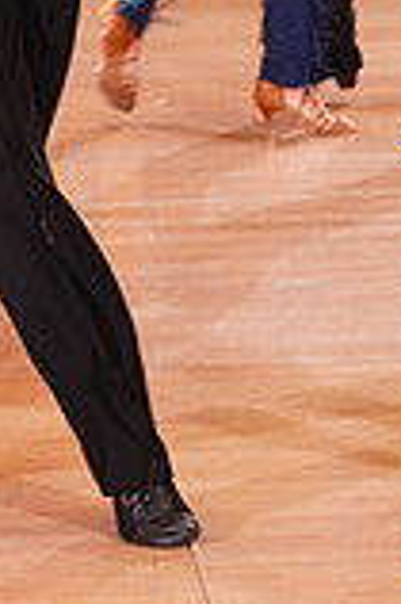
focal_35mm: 316
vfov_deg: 6.4
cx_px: 277
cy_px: -279
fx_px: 5291
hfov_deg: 4.3
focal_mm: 86
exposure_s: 1/160
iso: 1600
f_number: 4.5
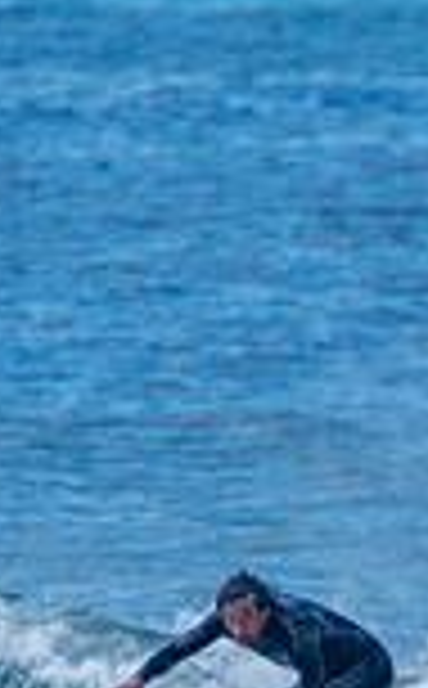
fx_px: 43616
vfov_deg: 0.9
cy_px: 816
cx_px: 297
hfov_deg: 0.6
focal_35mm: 2326
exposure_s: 1/2000
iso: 560
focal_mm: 400
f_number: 5.6
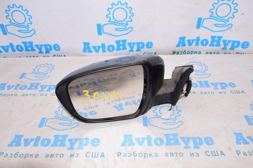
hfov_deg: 62.0
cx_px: 126
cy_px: 84
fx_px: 211
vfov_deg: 43.5
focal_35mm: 30
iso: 1600
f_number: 8
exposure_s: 1/200
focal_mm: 20
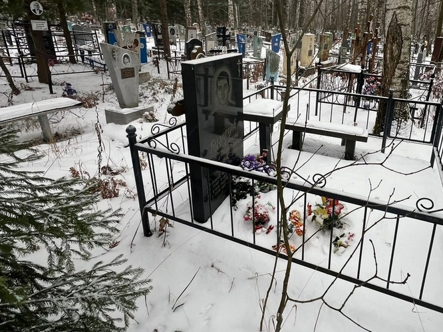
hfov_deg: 78.8
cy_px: 110
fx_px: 256
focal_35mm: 20
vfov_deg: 64.2
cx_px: 299
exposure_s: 1/99
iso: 100
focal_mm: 1.57
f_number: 1.8
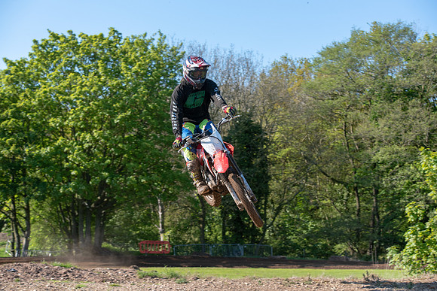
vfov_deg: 19.5
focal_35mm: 70
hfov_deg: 28.8
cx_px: 218
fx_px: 850
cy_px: 146
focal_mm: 70
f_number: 6.3
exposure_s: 1/400
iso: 200
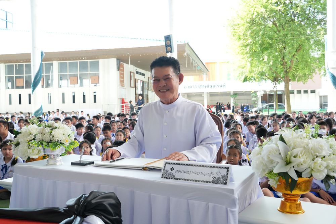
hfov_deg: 53.1
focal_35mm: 36
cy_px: 112
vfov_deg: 36.9
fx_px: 336
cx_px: 168
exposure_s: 1/250
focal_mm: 24
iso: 1600
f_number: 5.6
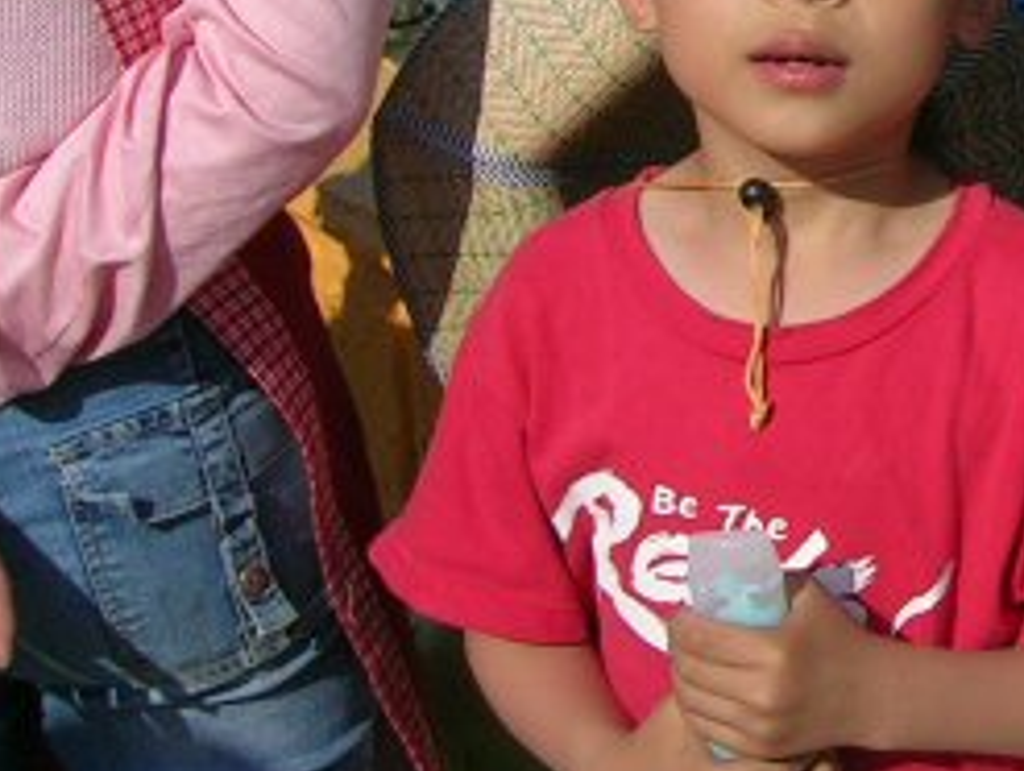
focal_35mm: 99
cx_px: 1368
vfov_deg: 14.7
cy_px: -52
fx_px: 2933
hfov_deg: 18.3
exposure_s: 1/772
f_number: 4.8
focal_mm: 5.4
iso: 50
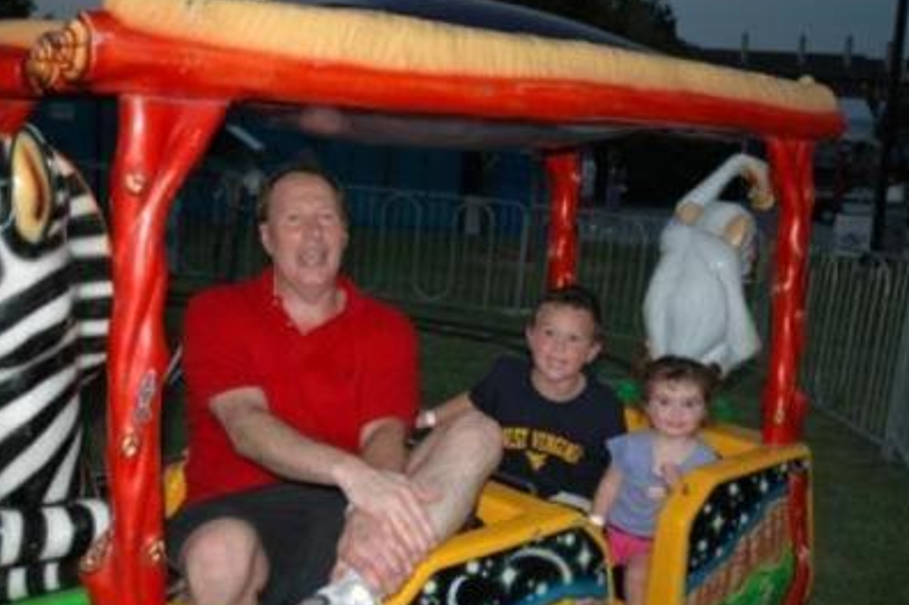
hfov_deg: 45.8
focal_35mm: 43
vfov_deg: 31.5
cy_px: 311
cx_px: 483
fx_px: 1074
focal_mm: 25
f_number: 3.8
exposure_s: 1/60
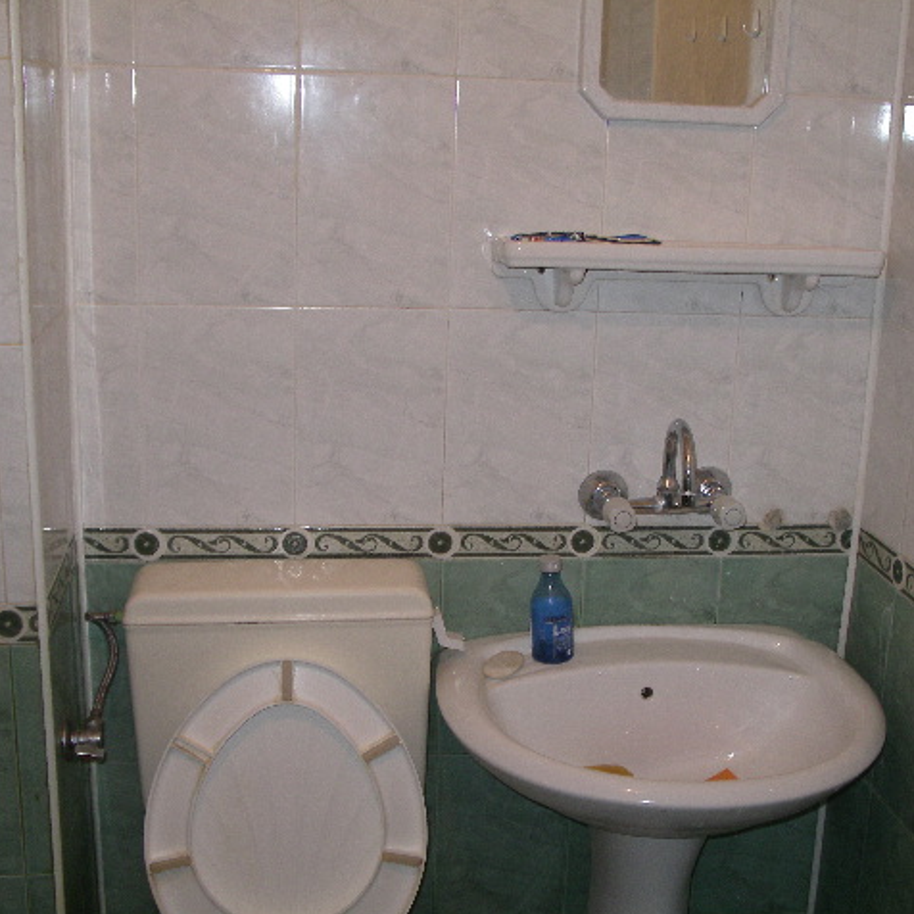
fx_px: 1314
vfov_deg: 38.3
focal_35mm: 44
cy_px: 459
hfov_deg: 38.3
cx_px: 488
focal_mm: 7.8
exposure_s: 1/40
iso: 200
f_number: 2.8
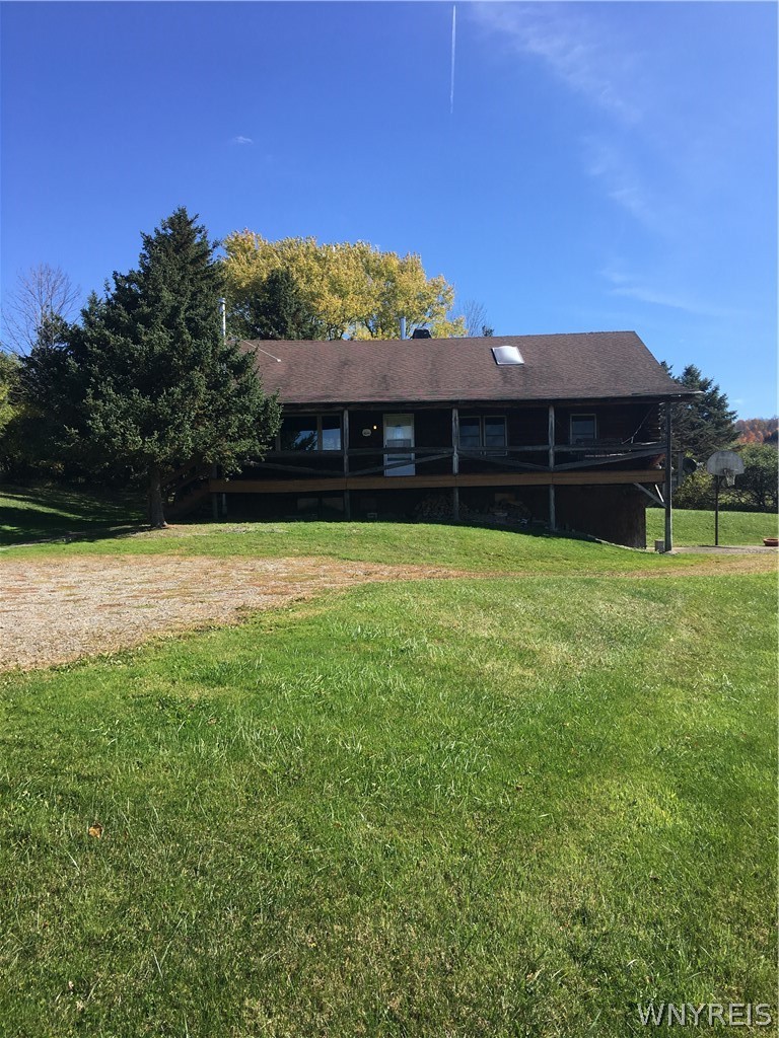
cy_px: 519
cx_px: 390
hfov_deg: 48.2
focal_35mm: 29
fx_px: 870
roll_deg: +0.7
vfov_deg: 61.7
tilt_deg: +1.8
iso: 25
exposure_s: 1/1202
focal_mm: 4.15
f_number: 2.2
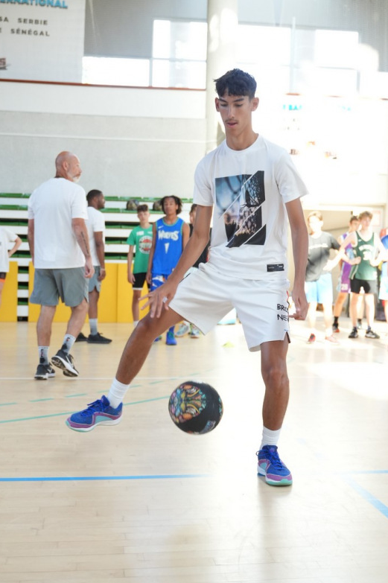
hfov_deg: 29.2
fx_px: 745
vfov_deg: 42.8
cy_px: 296
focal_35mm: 46
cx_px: 195
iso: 1600
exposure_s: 1/400
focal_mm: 30
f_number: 2.8
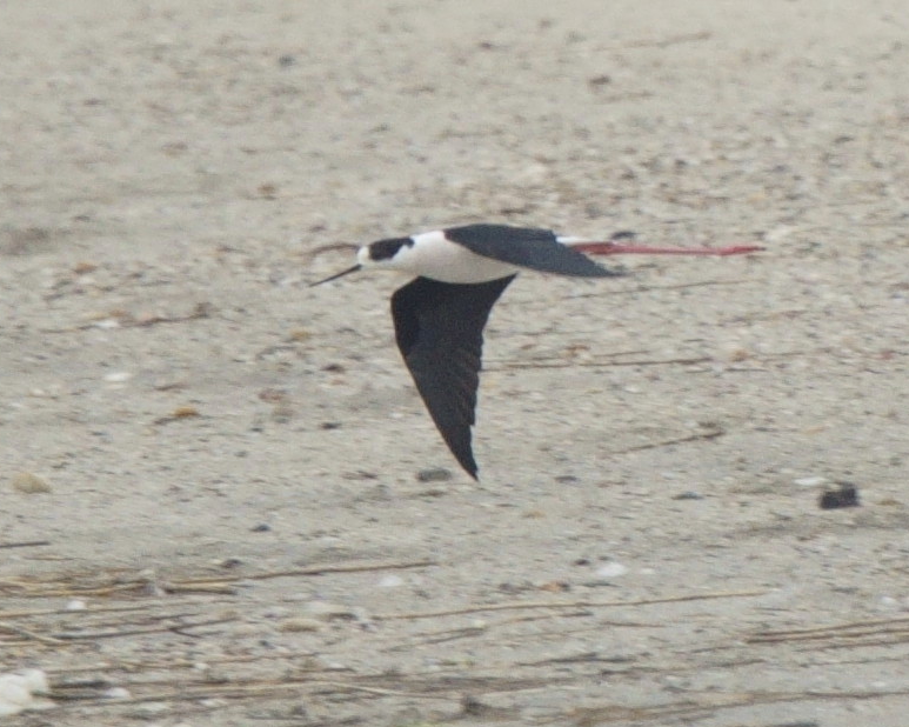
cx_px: 430
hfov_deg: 2.5
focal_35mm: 765
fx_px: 20576
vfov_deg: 2.0
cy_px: 336
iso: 1000
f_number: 6.3
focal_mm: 600
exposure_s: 1/1000
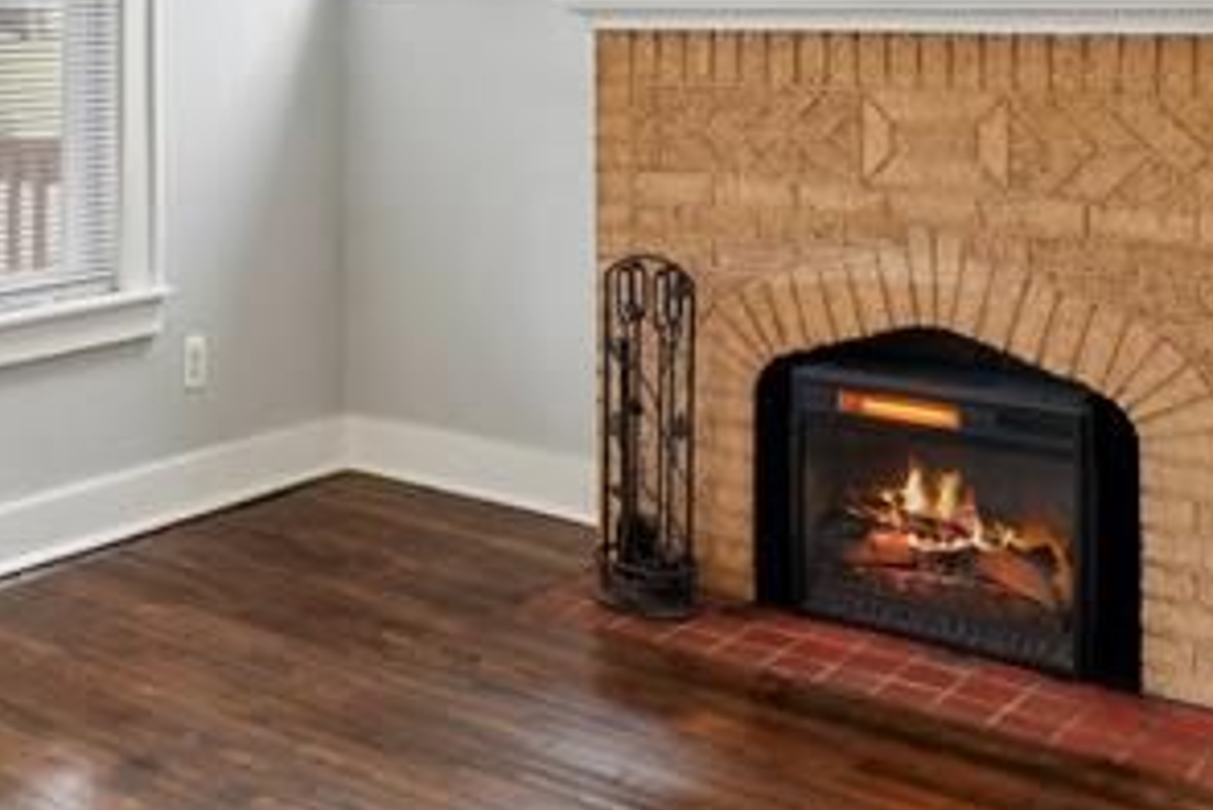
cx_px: 251
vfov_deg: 25.0
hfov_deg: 36.9
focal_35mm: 52
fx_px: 1753
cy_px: 29
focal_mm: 10
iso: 400
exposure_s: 1/15
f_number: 8
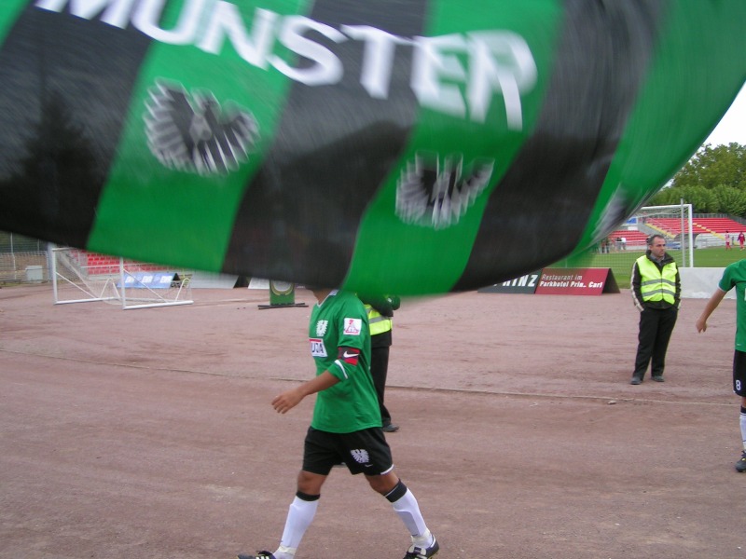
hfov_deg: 45.8
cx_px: 373
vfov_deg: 35.1
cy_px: 280
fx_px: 884
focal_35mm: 41
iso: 50
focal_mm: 6.3
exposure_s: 1/125
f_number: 2.8
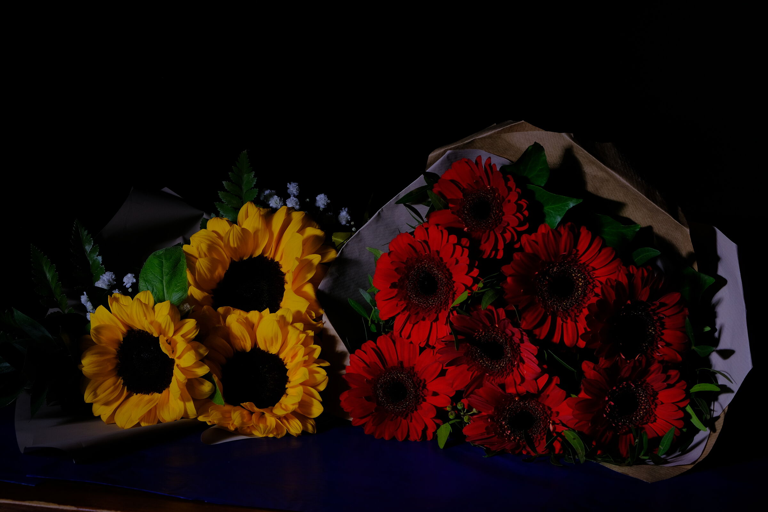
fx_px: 1429
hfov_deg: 30.1
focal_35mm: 67
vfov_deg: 20.3
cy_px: 256
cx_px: 384
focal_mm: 44.7
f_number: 11
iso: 160
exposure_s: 20
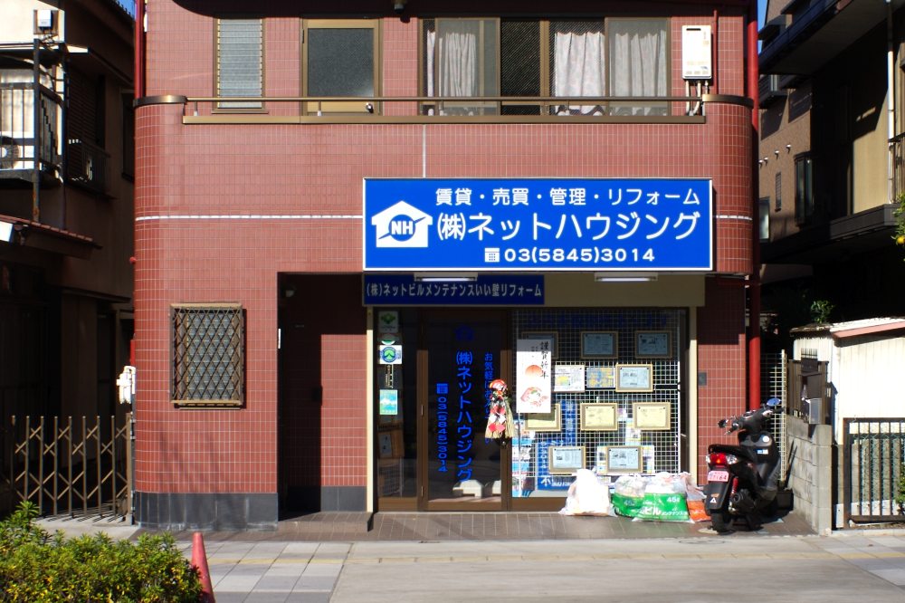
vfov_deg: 31.9
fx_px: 1055
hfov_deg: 46.4
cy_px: 302
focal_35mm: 42
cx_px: 452
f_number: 10
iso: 100
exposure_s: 1/160
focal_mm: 28
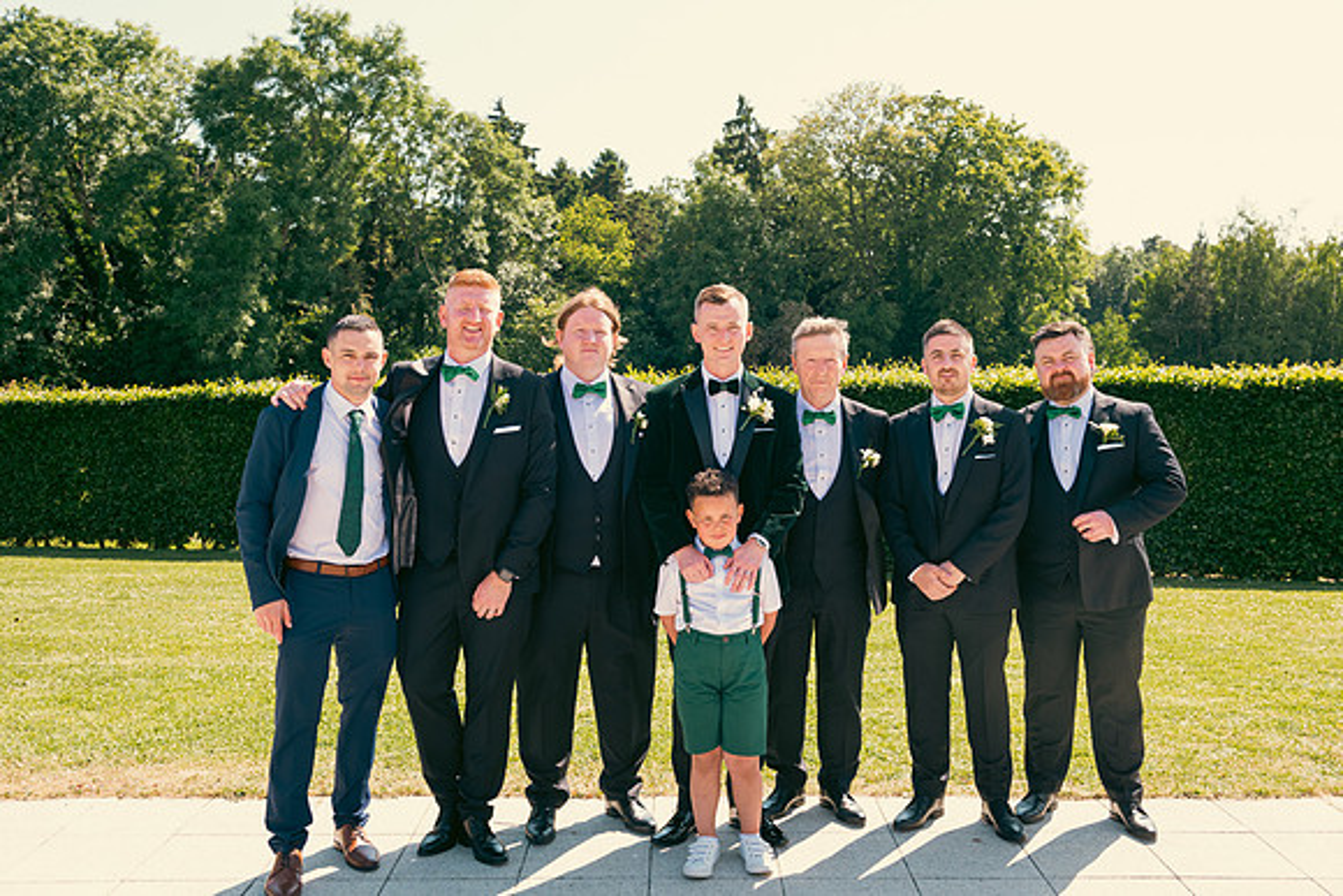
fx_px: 1306
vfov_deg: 37.9
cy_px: 448
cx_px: 672
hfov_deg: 54.4
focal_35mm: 35
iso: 125
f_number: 6.3
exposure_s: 1/200
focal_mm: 35
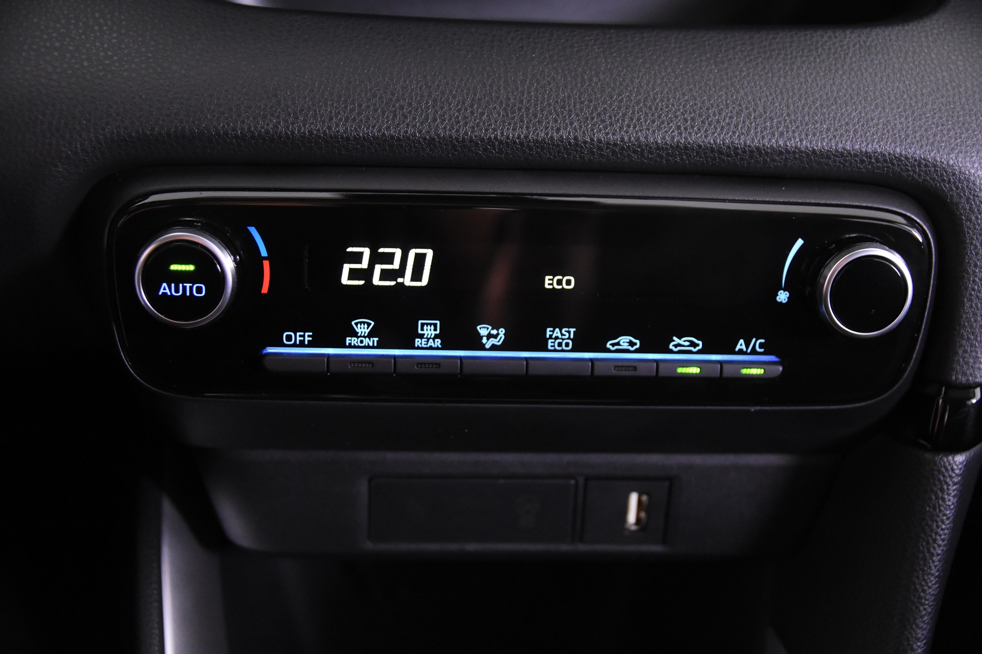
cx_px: 491
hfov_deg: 42.3
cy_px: 327
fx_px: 1268
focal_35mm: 46
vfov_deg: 28.9
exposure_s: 1/50
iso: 4000
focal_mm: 31
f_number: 3.3
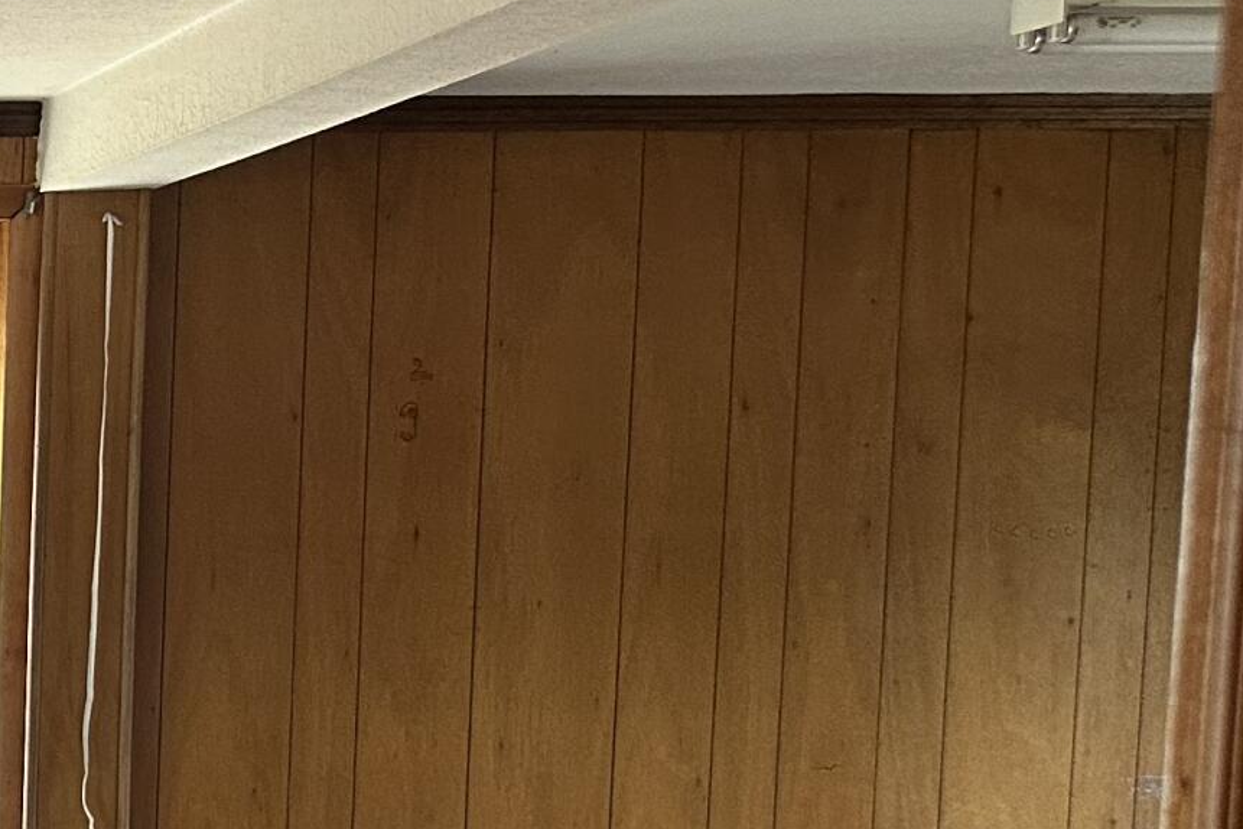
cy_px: 885
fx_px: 3004
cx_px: -908
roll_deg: -0.3
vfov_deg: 15.3
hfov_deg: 18.8
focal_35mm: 87
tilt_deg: -5.4
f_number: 1.78
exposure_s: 1/60
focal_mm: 6.86
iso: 320
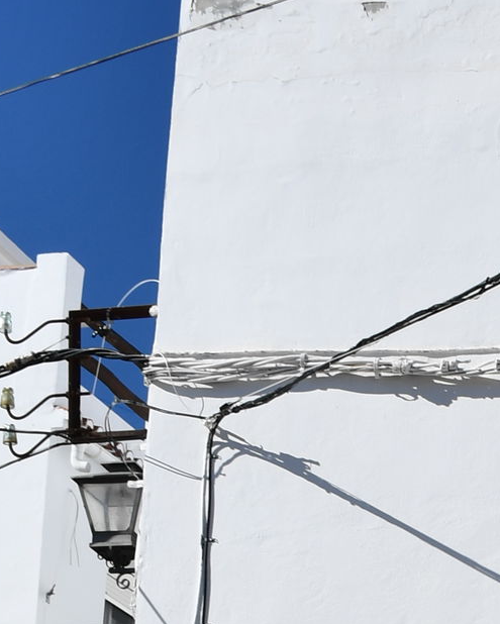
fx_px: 2181
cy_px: 1056
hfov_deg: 12.0
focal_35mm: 118
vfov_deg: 14.6
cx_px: 922
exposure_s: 1/400
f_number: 10
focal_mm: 18
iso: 100
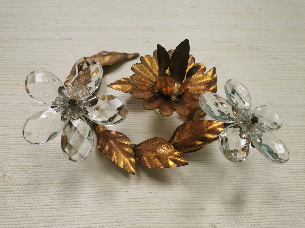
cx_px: 152
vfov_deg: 51.4
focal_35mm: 27
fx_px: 238
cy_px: 114
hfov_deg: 65.3
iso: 100
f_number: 1.8
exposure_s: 1/100
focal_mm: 5.58
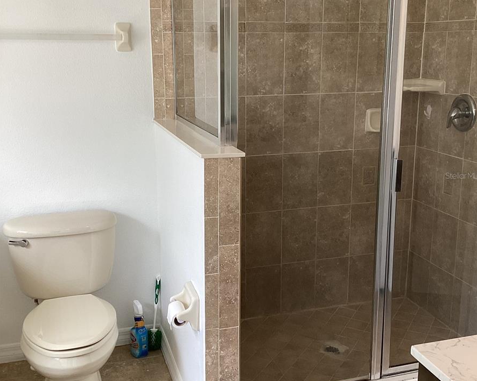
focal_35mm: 41
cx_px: 241
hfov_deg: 44.8
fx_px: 579
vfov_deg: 36.4
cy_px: 175
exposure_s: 1/60
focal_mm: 3.3
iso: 64
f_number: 2.4
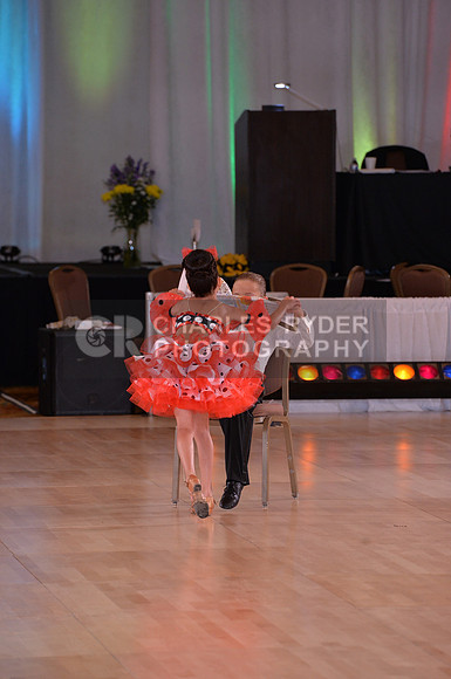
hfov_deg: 6.8
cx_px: 226
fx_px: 3769
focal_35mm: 200
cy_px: 340
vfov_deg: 10.3
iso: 2000
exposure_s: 1/250
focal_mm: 200
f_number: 5.6
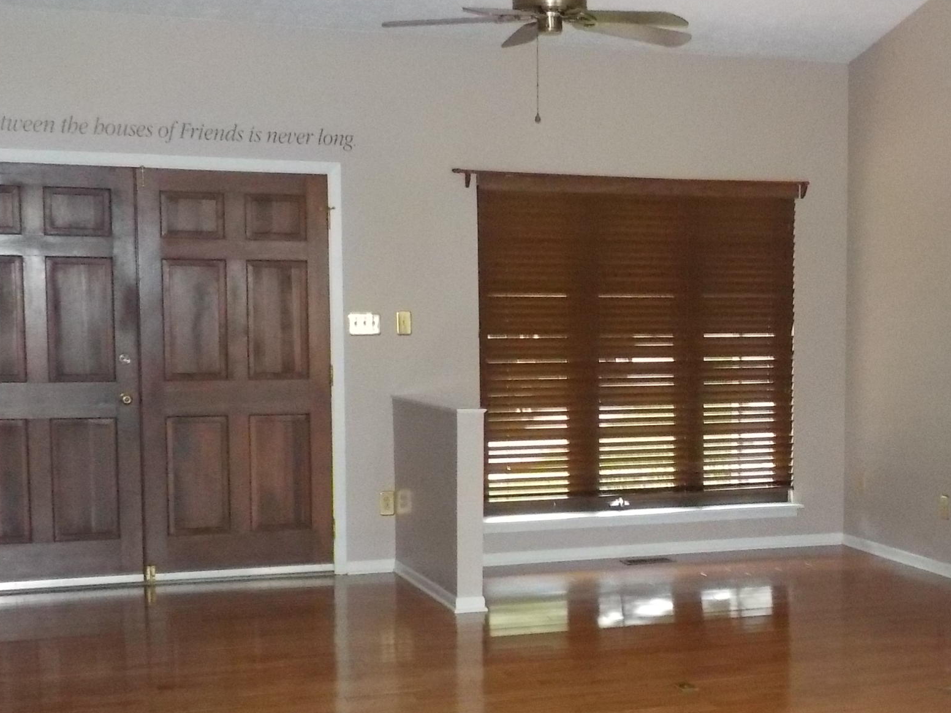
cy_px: 455
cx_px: 764
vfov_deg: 25.1
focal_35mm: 58
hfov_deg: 32.3
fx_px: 1593
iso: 640
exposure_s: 1/30
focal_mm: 4.1
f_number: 3.3
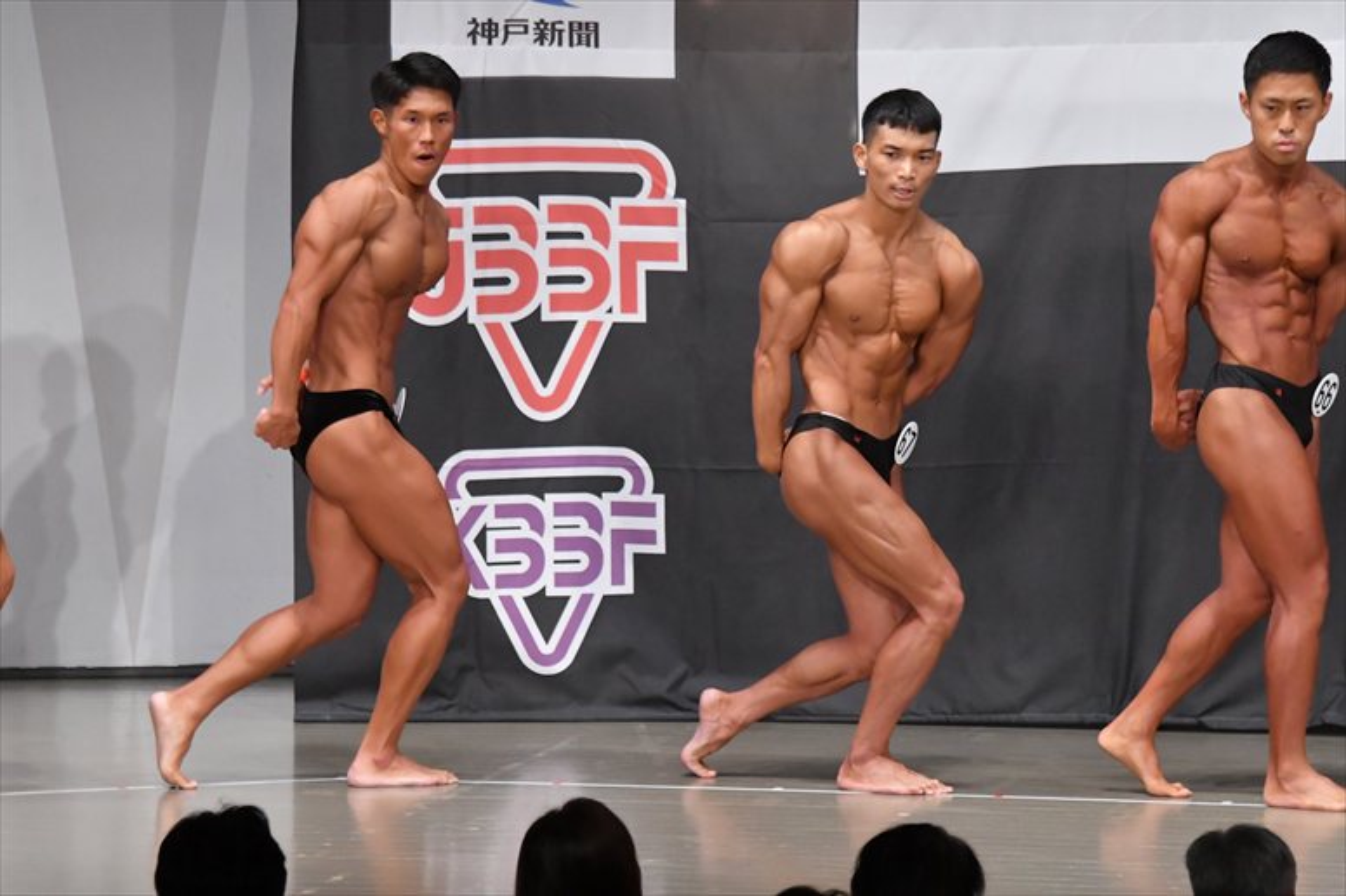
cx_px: 673
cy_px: 448
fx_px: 8409
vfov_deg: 6.1
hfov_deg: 9.2
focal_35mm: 225
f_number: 5.6
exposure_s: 1/400
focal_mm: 150
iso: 6400
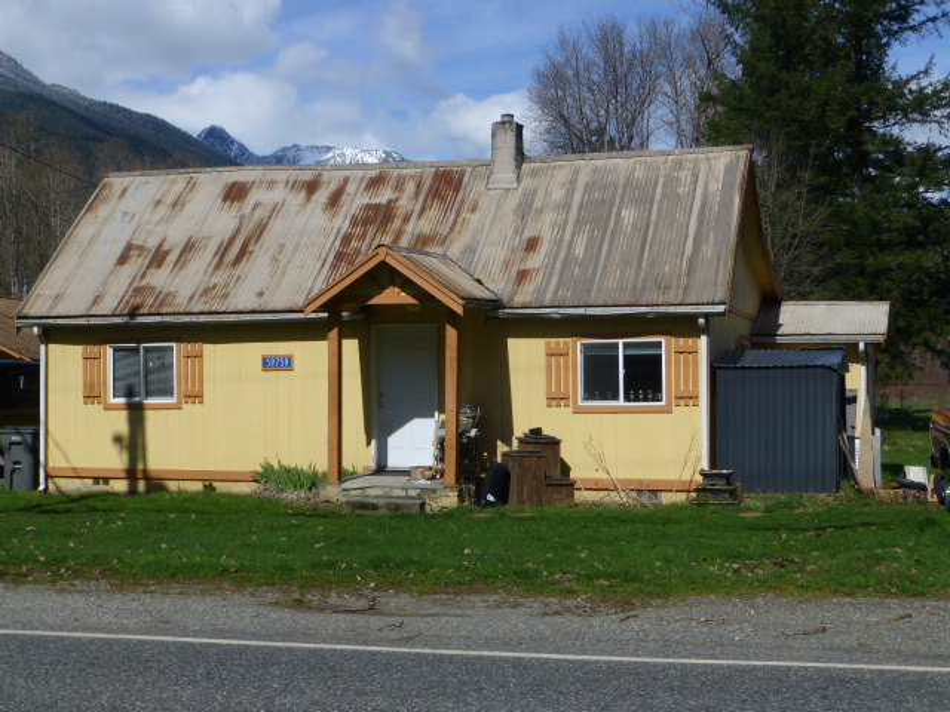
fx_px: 1482
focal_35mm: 54
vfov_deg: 27.0
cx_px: 475
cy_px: 356
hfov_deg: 35.5
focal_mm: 9.7
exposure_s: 1/1000
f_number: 4.6
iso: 100
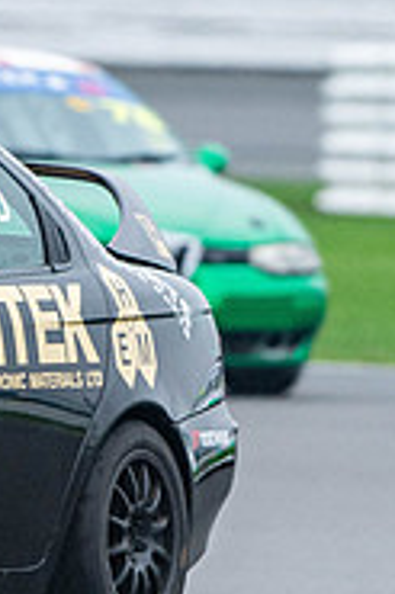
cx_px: -579
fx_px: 32646
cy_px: 430
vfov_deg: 1.0
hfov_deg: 0.7
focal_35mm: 1980
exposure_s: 1/640
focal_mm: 500
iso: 900
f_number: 5.6
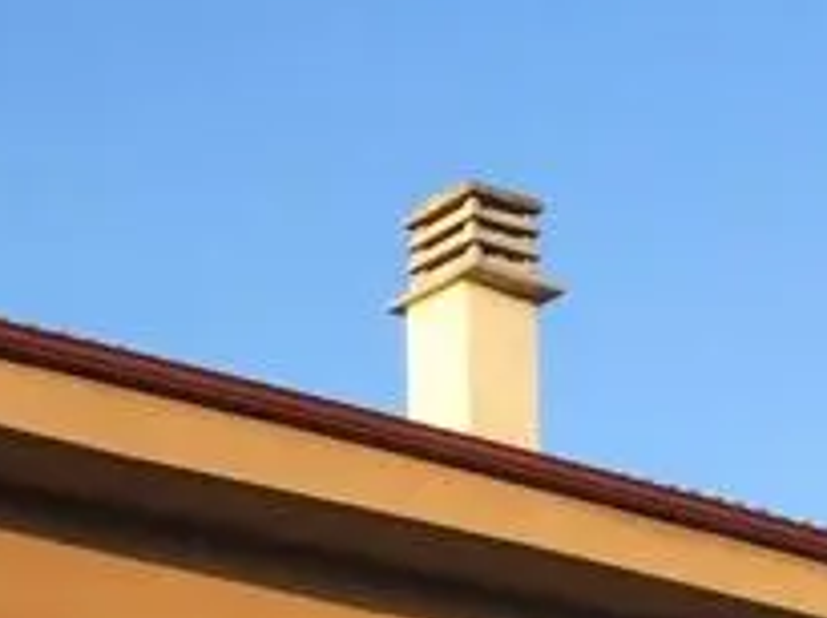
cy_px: 1109
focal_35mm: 129
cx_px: -444
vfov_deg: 10.7
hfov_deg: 14.2
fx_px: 3076
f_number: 2.4
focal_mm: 3.3
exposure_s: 1/329
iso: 32
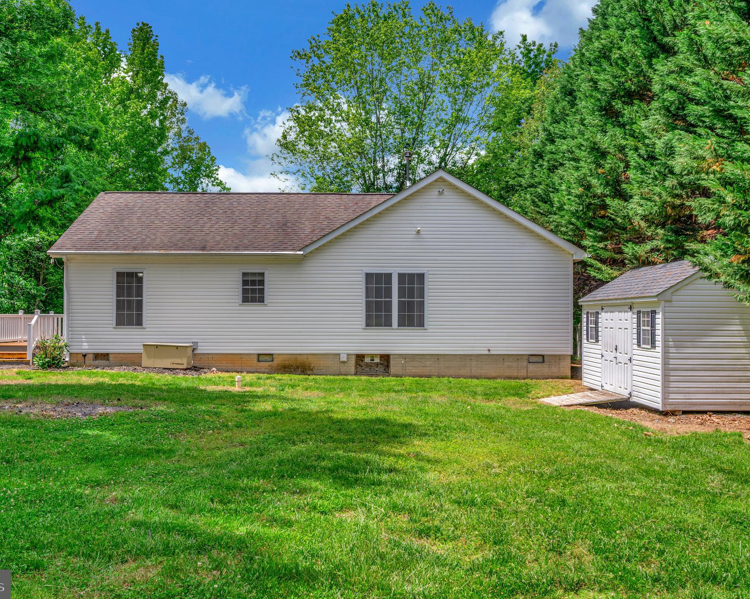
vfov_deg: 45.8
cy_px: 298
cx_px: 369
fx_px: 710
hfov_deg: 55.7
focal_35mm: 32
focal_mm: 28
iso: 100
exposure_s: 1/320
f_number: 6.3
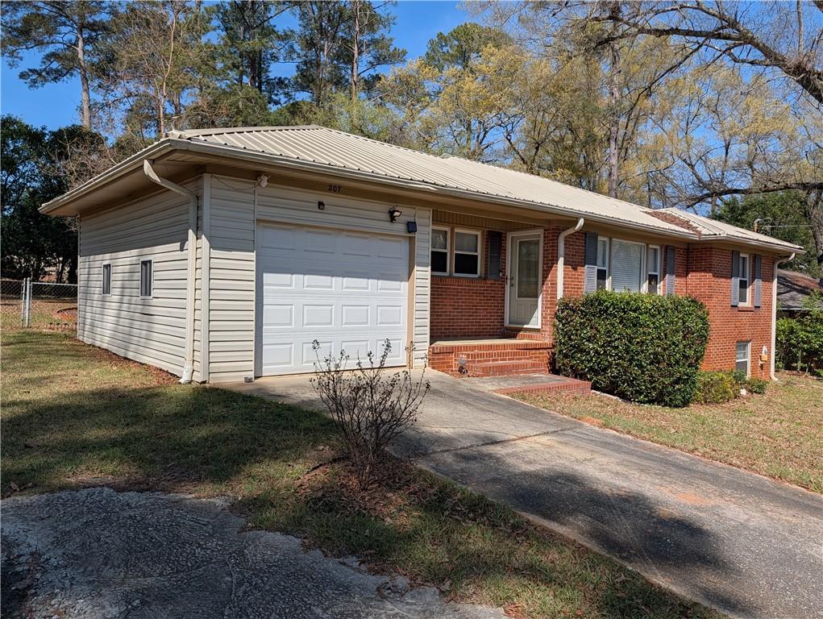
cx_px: 412
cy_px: 310
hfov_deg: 71.5
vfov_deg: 56.9
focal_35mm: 24
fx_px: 571
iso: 21
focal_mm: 6.9
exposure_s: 1/1715
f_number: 1.68
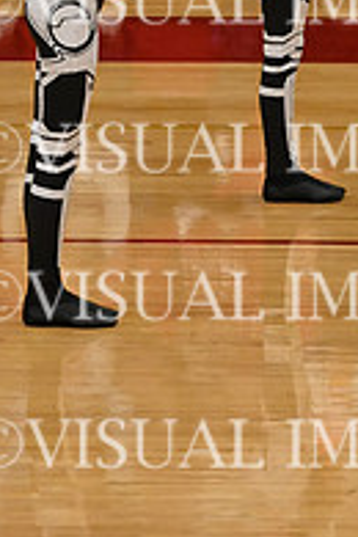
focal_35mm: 579
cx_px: 503
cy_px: -74
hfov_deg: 2.4
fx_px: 8636
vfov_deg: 3.6
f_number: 4
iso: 3200
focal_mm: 130
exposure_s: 1/400
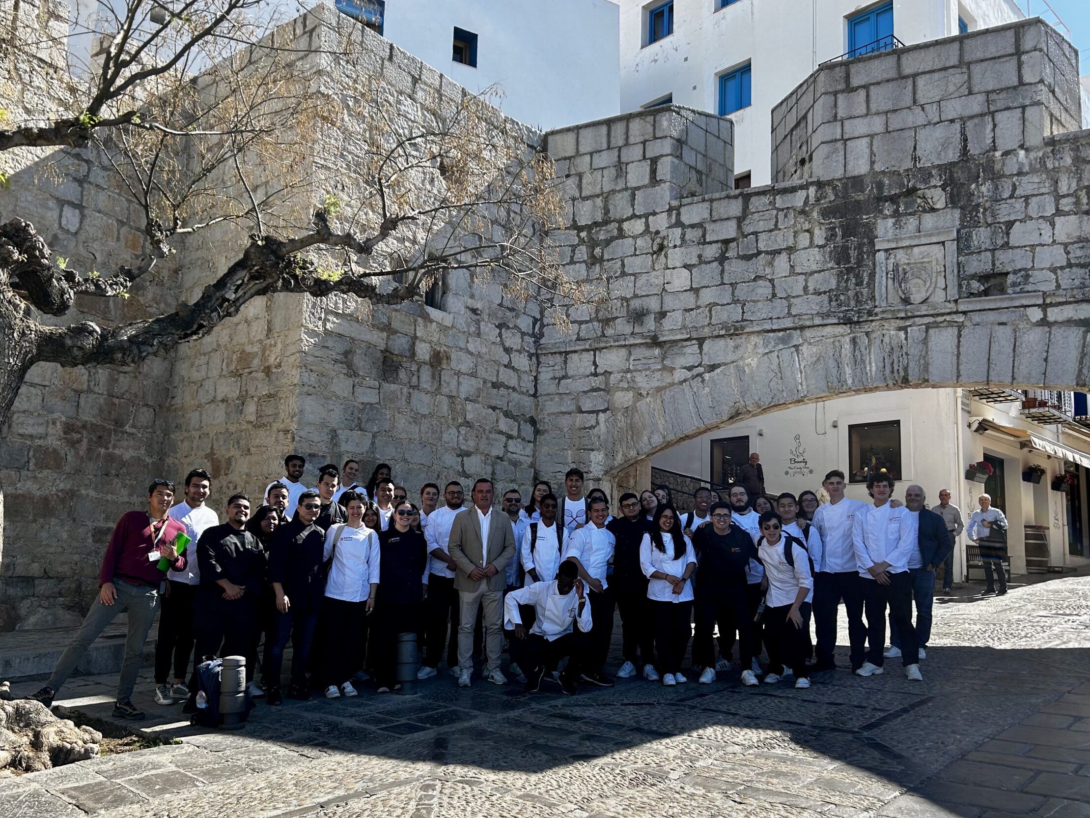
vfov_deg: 46.7
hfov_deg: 60.0
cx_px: 527
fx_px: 945
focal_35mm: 30
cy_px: 444
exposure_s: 1/1751
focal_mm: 5.7
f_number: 1.5
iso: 50
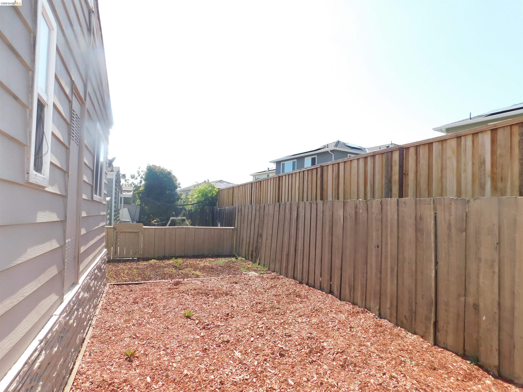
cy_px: 196
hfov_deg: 73.9
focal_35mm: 23
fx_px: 347
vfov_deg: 58.9
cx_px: 262
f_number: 3
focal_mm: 4
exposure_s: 1/800
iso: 125
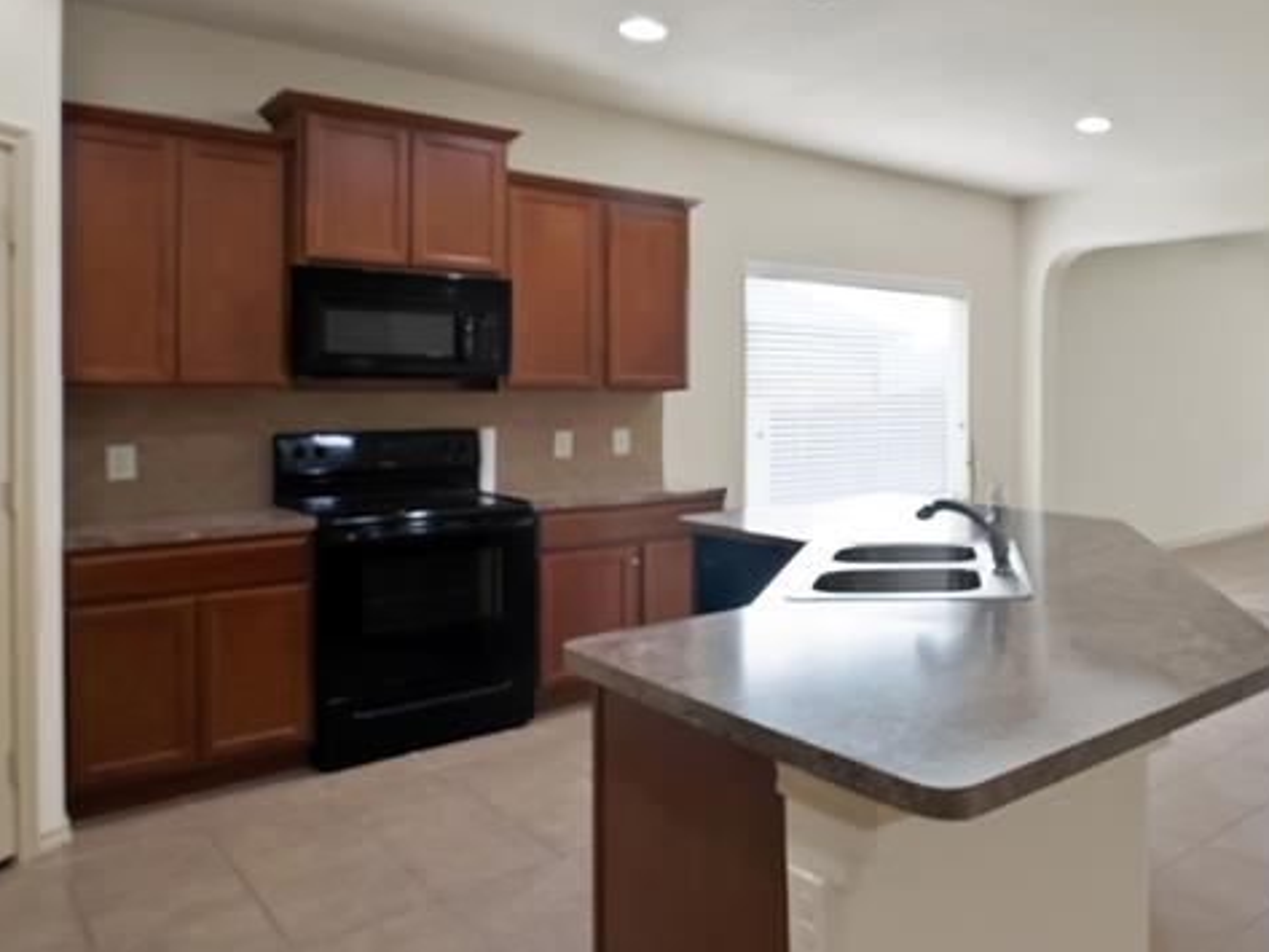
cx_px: 1006
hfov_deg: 63.7
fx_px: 917
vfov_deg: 54.6
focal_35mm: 25
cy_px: 392
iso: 640
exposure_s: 1/4
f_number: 9
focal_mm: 12
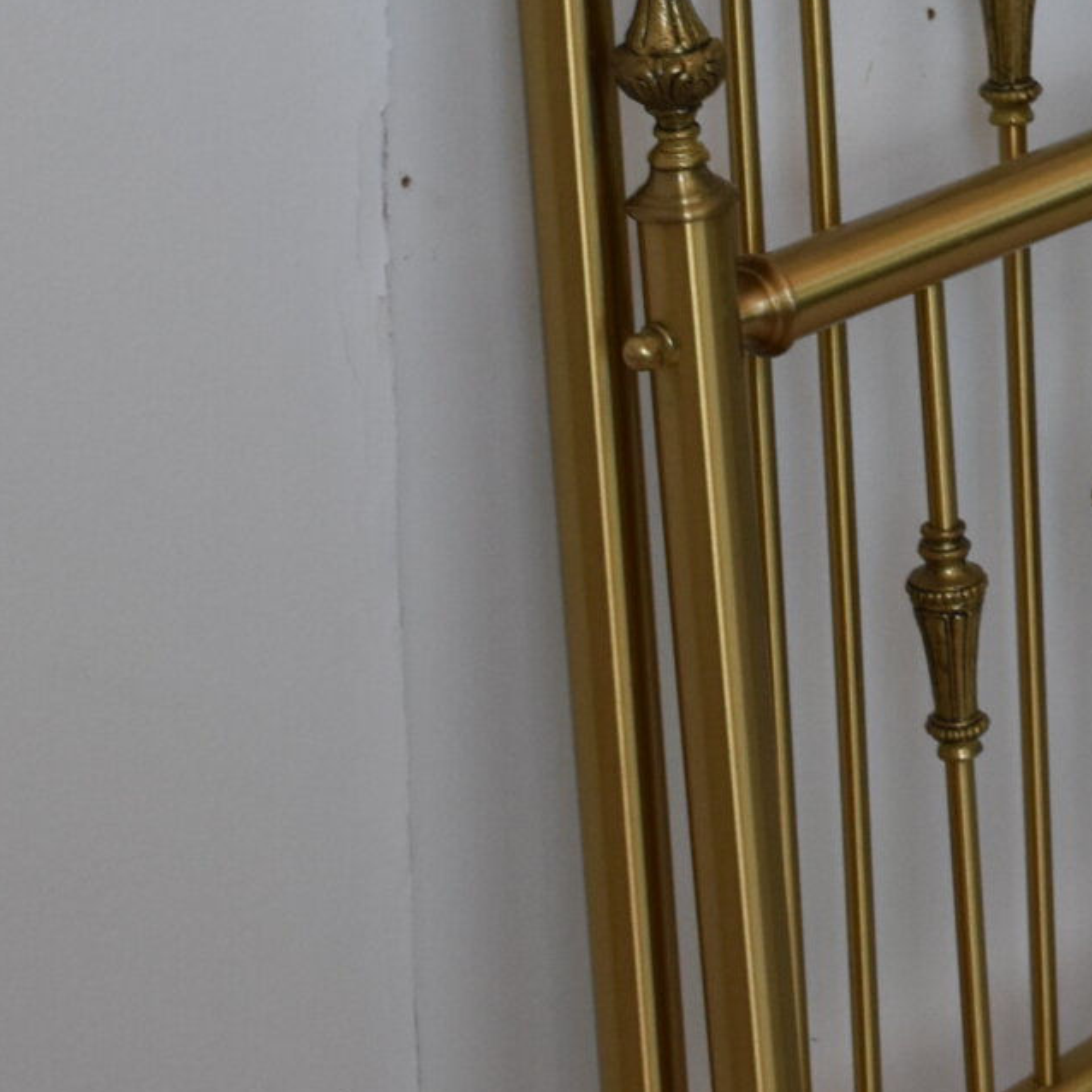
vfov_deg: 14.6
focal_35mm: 118
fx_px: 4201
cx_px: 1360
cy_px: 34
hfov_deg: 14.3
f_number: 5
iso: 800
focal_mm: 23
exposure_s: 1/100
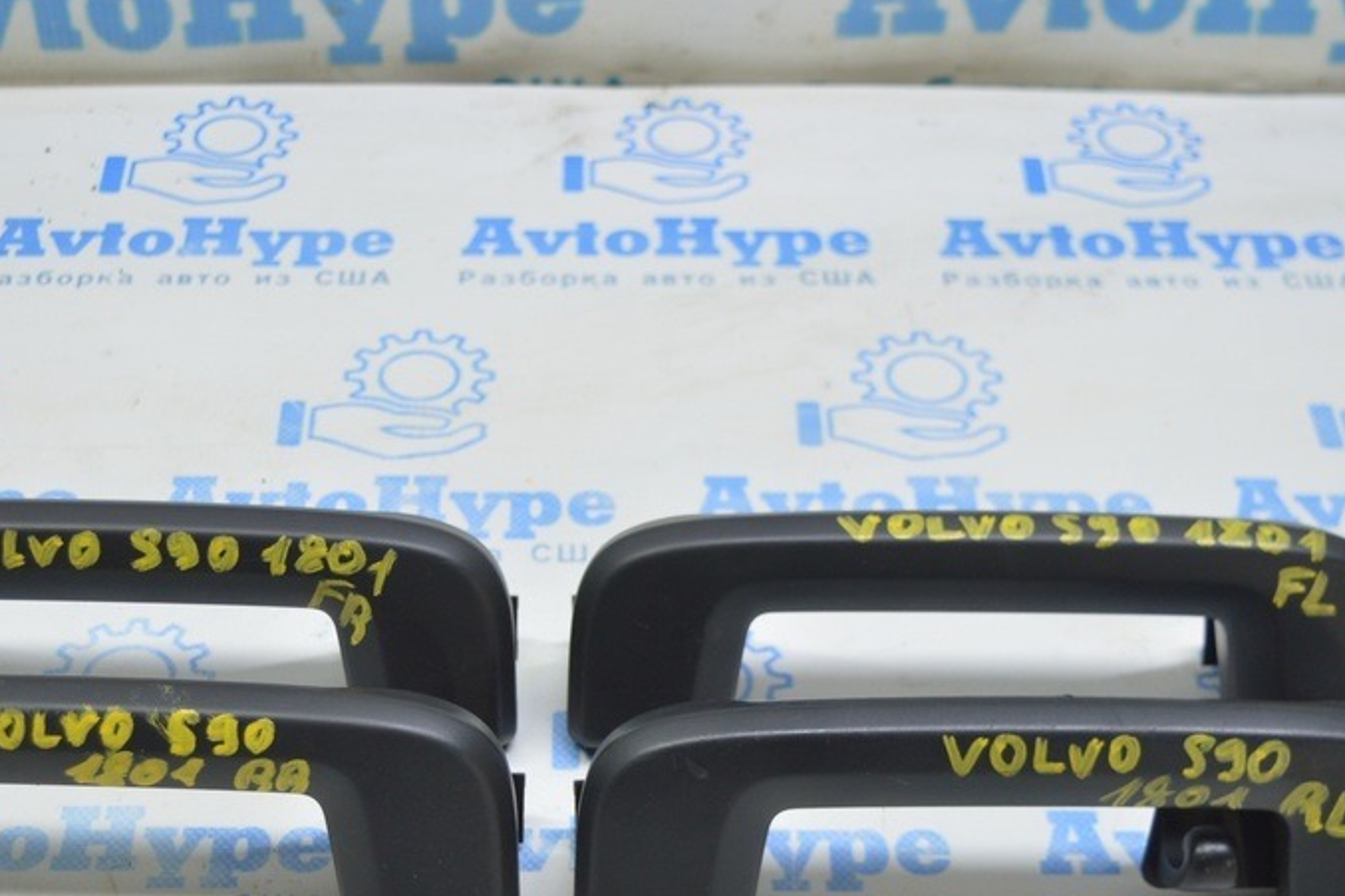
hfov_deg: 30.6
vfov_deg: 20.5
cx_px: 550
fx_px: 2456
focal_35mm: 66
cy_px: 672
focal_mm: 29
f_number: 4.2
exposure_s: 1/40
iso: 400
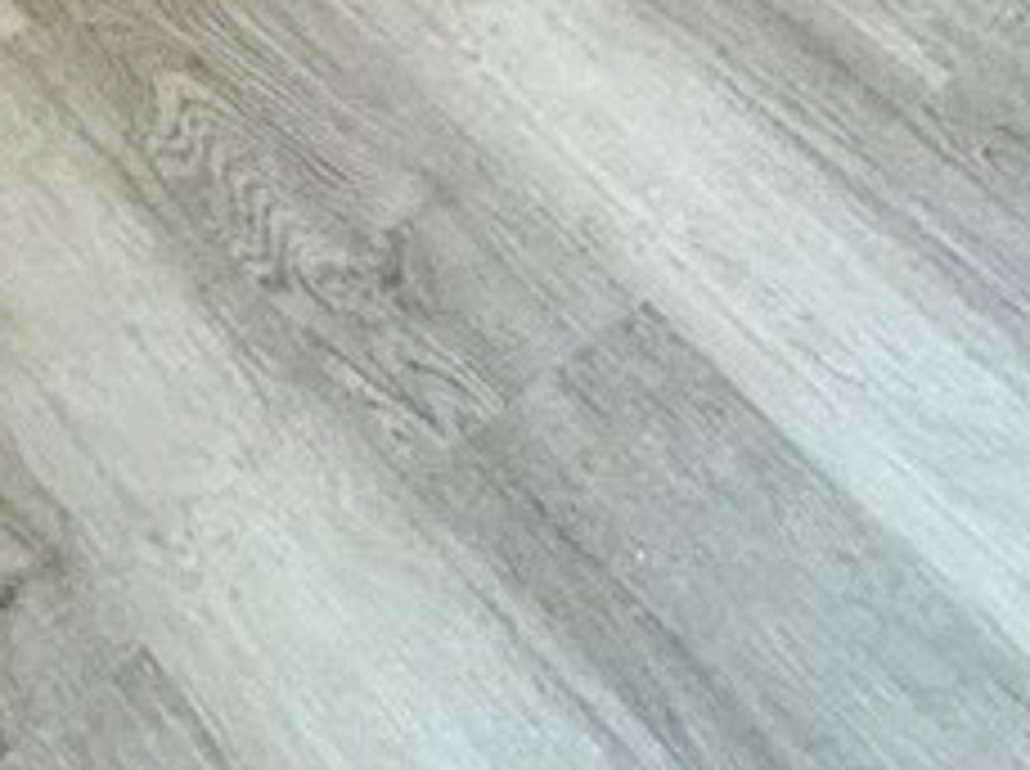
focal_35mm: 98
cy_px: -1630
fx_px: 2911
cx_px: 1097
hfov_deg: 19.3
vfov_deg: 10.3
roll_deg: +0.5
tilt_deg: -9.9
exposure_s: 1/120
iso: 320
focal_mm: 2.22
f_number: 2.2
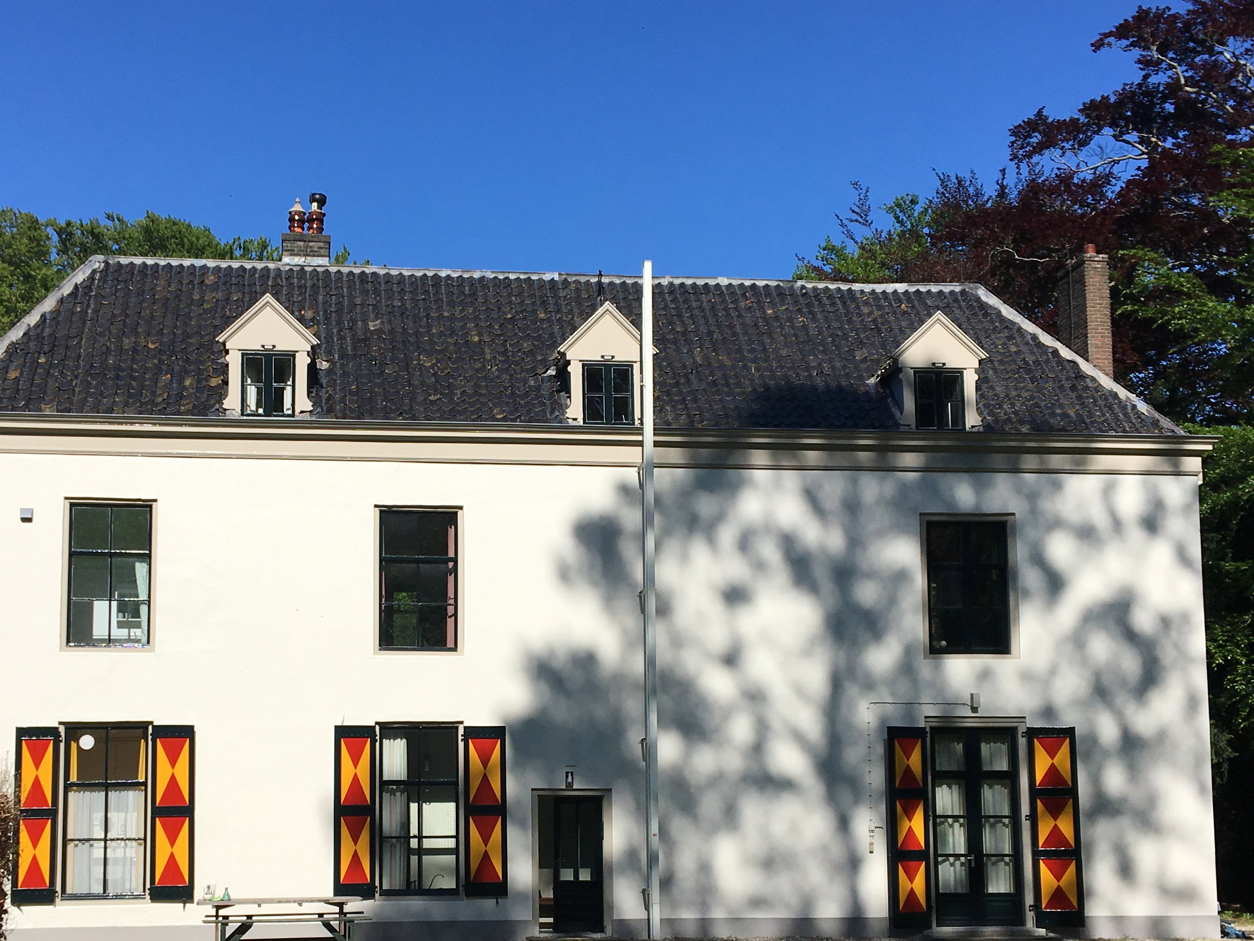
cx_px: 522
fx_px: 1775
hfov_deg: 38.8
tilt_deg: +8.2
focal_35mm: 49
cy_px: 637
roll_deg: +1.1
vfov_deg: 29.5
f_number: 2.2
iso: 25
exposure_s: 1/2653
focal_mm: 4.15
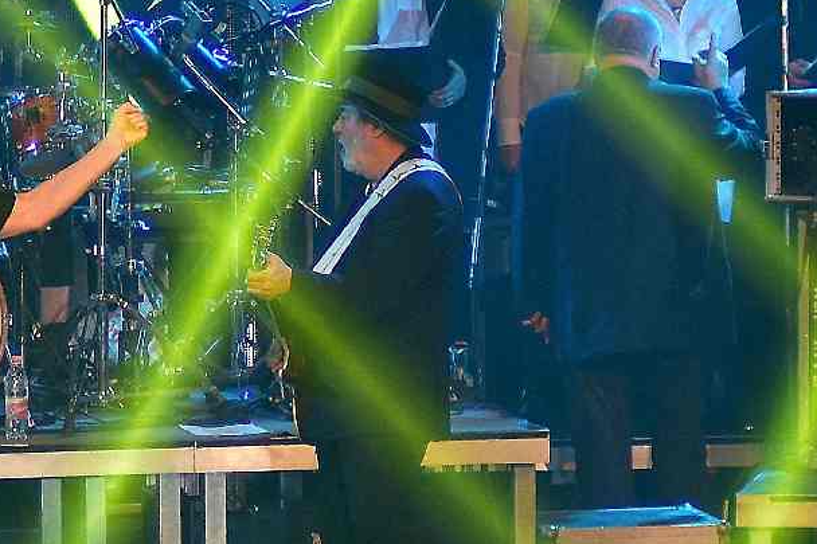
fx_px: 12546
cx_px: -63
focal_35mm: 553
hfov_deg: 3.7
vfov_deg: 2.5
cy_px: 190
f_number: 2.8
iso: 800
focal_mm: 80
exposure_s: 1/250
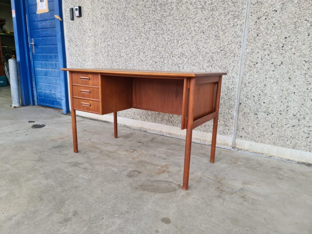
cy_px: 117
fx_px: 225
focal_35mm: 25
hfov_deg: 69.4
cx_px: 156
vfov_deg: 54.9
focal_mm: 7
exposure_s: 1/100
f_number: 1.8
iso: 160
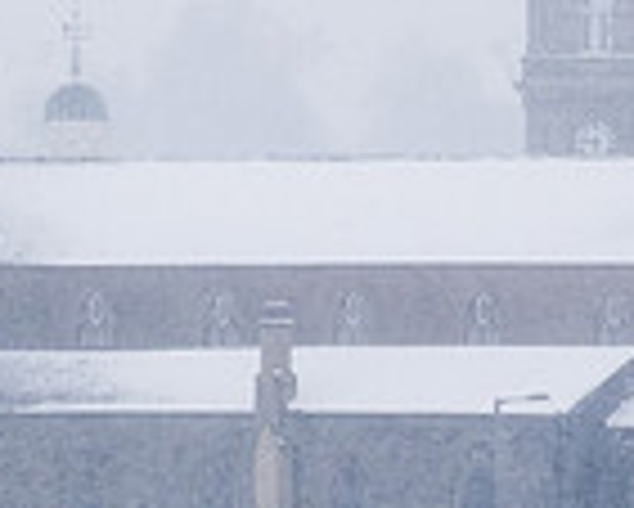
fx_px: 25781
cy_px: -318
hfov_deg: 1.4
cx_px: 561
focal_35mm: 1373
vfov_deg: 1.1
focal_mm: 200
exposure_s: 1/500
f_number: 5
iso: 1000
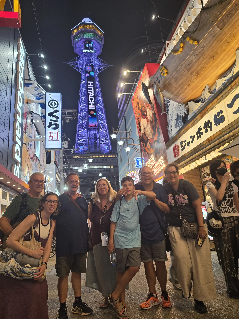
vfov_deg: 73.9
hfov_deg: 58.9
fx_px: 212
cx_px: 120
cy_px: 160
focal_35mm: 23
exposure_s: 1/120
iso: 125
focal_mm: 6.5
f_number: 1.4
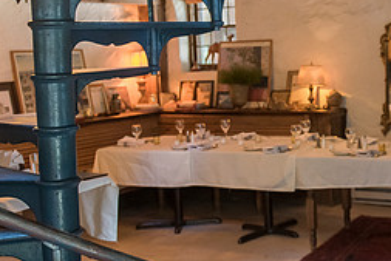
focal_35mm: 68
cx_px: 335
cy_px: 74
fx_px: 739
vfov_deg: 19.9
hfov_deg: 28.7
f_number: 2.8
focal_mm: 28
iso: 2500
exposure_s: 1/100
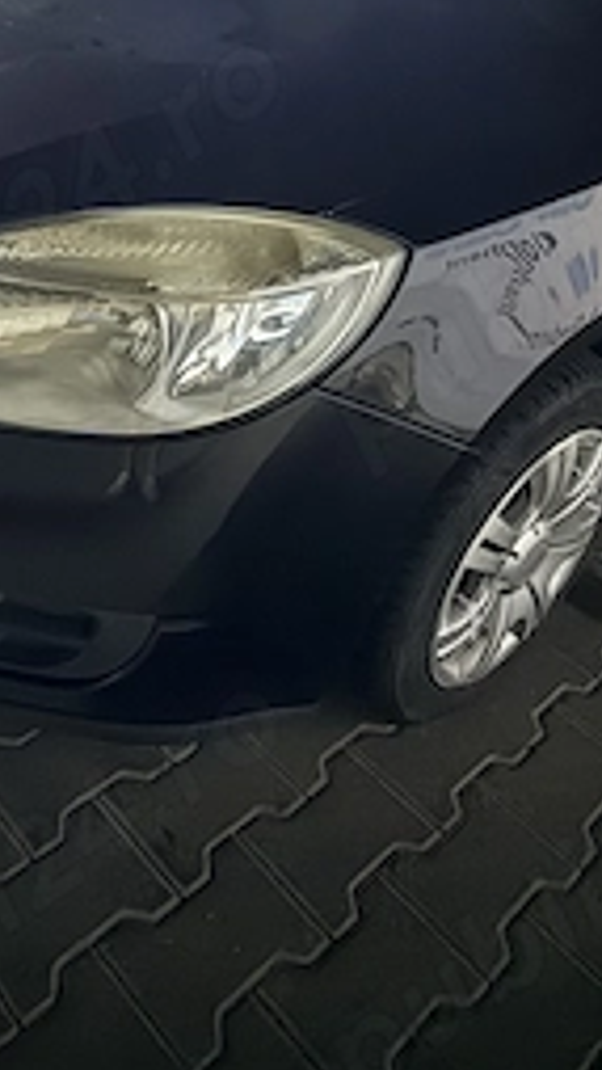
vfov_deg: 53.2
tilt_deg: -24.2
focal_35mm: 36
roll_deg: -10.0
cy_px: 291
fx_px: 1021
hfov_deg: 32.9
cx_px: 303
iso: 800
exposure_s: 1/13
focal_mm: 2.22
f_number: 2.2
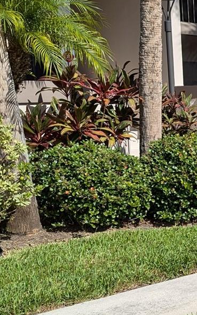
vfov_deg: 29.8
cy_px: 152
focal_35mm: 69
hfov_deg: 16.1
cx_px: 350
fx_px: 592
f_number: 1.85
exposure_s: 1/2463
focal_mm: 6.81
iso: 43
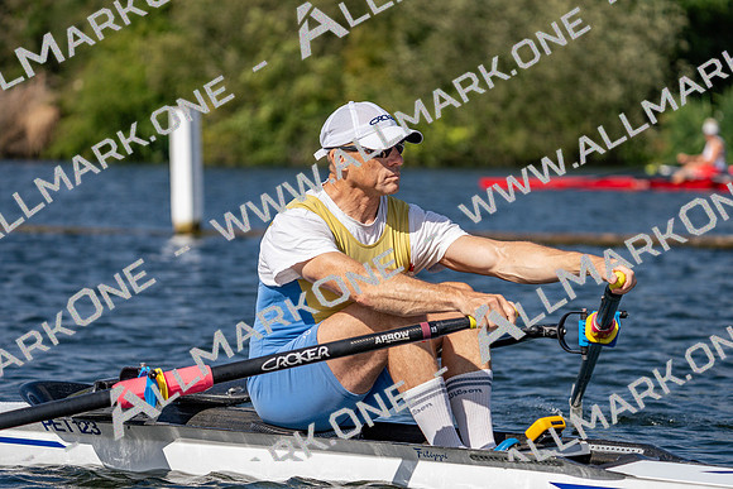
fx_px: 4073
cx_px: 366
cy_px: 244
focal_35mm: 200
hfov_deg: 10.3
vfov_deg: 6.9
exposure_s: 1/1600
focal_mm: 200
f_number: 5.6
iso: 125
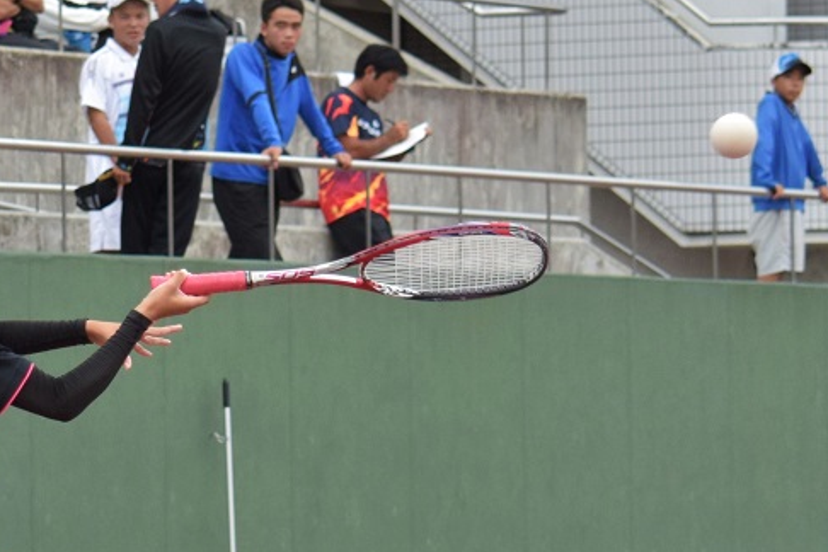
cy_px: 511
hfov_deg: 9.5
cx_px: 128
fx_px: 4968
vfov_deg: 6.3
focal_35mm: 216
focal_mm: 70
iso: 640
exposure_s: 1/1600
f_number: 4.5
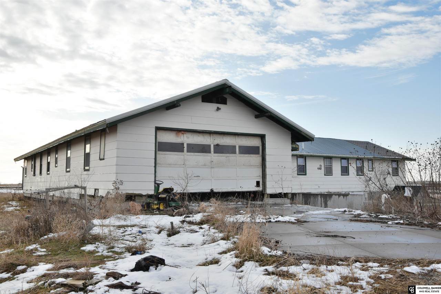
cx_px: 220
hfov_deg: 57.2
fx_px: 404
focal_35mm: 33
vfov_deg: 40.0
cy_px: 147
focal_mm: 22
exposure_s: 1/25
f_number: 25
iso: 100
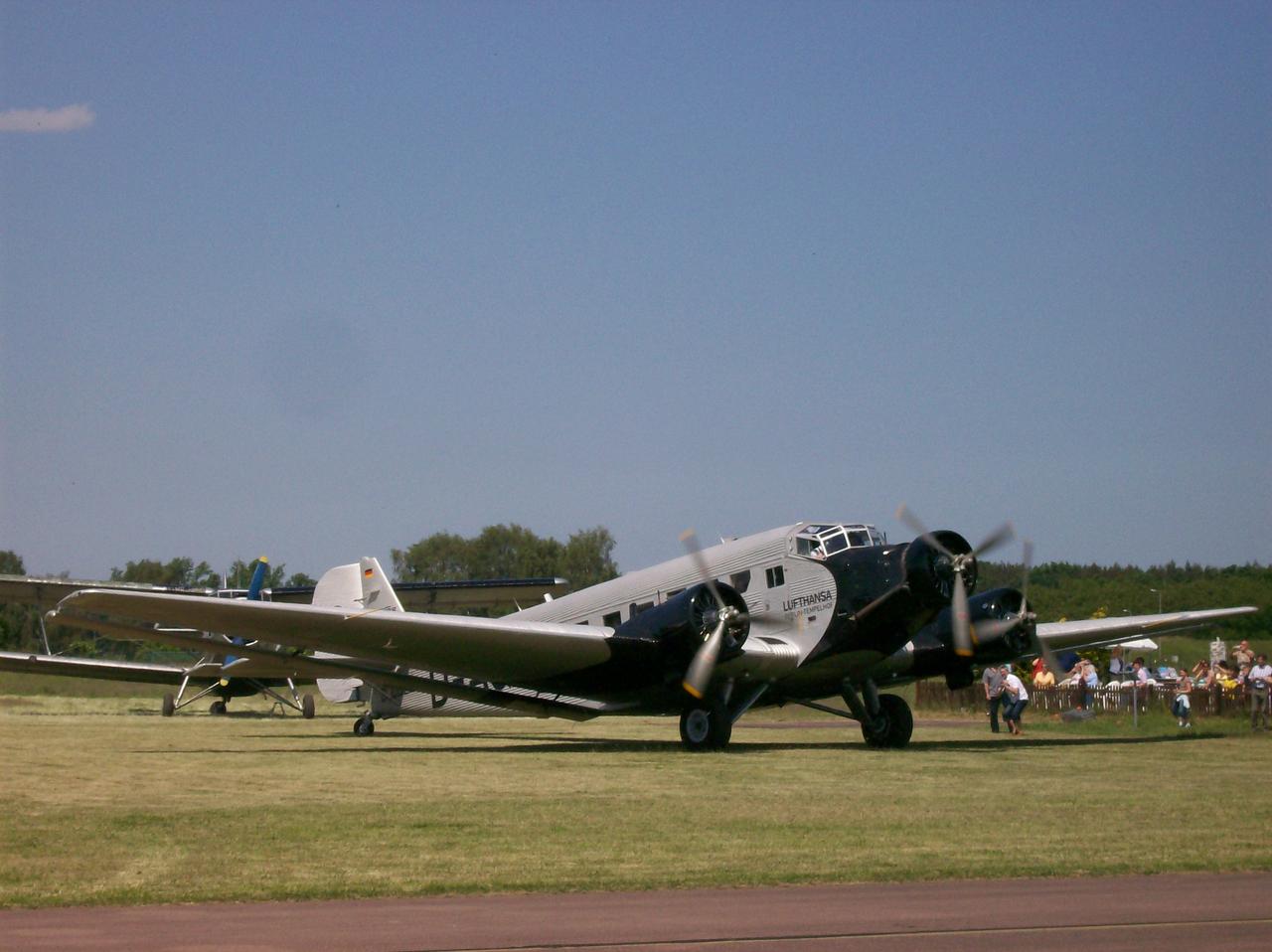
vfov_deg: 13.7
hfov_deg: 18.2
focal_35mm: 108
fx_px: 3966
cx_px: 636
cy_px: 476
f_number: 8.5
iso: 80
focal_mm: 18
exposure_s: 1/430
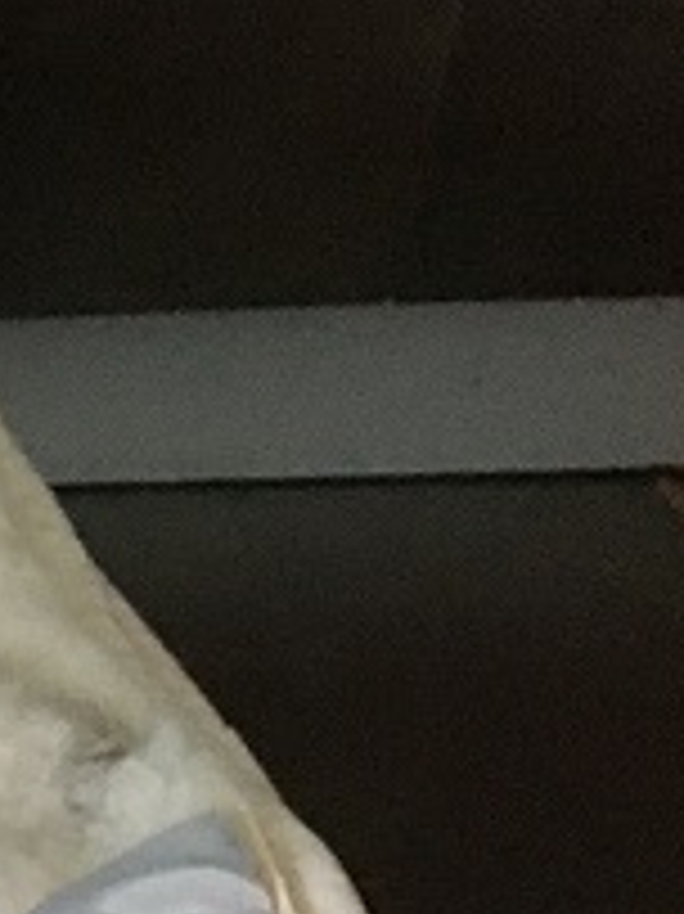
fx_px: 3771
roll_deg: +2.8
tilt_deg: -36.4
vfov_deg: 13.1
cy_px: 1328
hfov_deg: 9.0
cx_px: -1152
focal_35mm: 143
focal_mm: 4.15
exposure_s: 1/25
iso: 200
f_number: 2.2
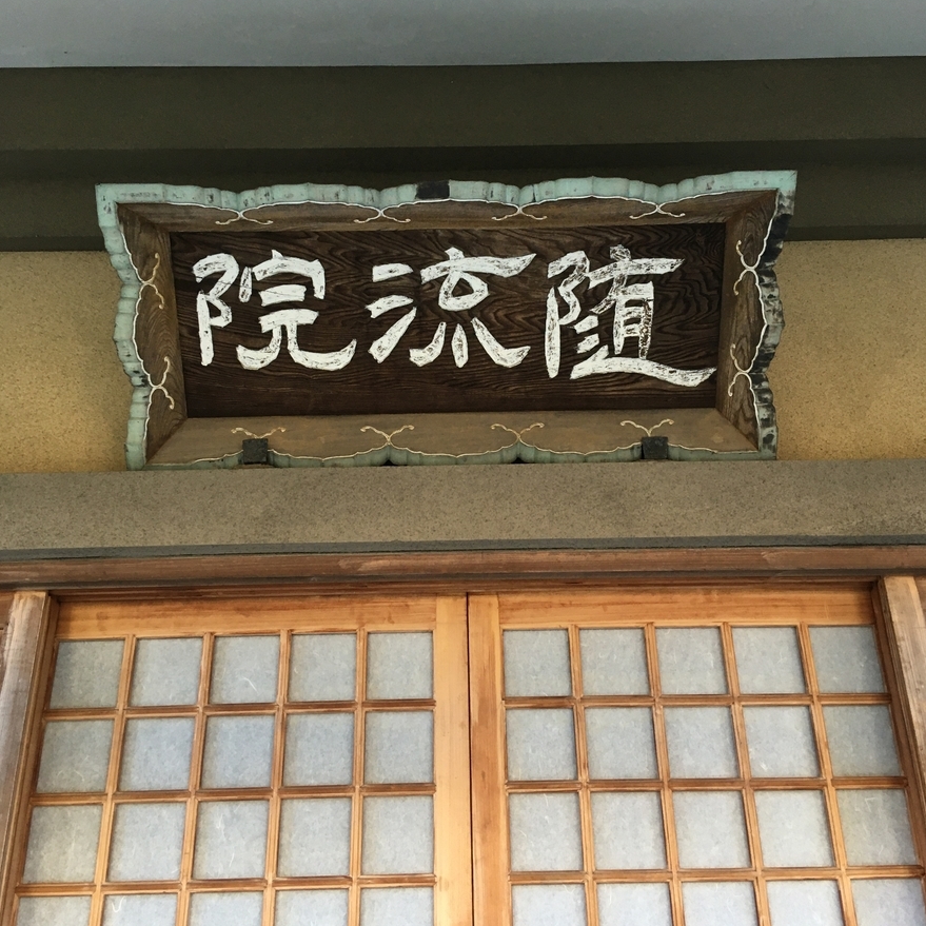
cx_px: 466
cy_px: 420
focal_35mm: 35
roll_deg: +1.4
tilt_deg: +26.0
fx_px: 1059
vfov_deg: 47.2
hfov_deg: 47.2
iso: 40
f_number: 2.2
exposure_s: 1/30
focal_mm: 4.15
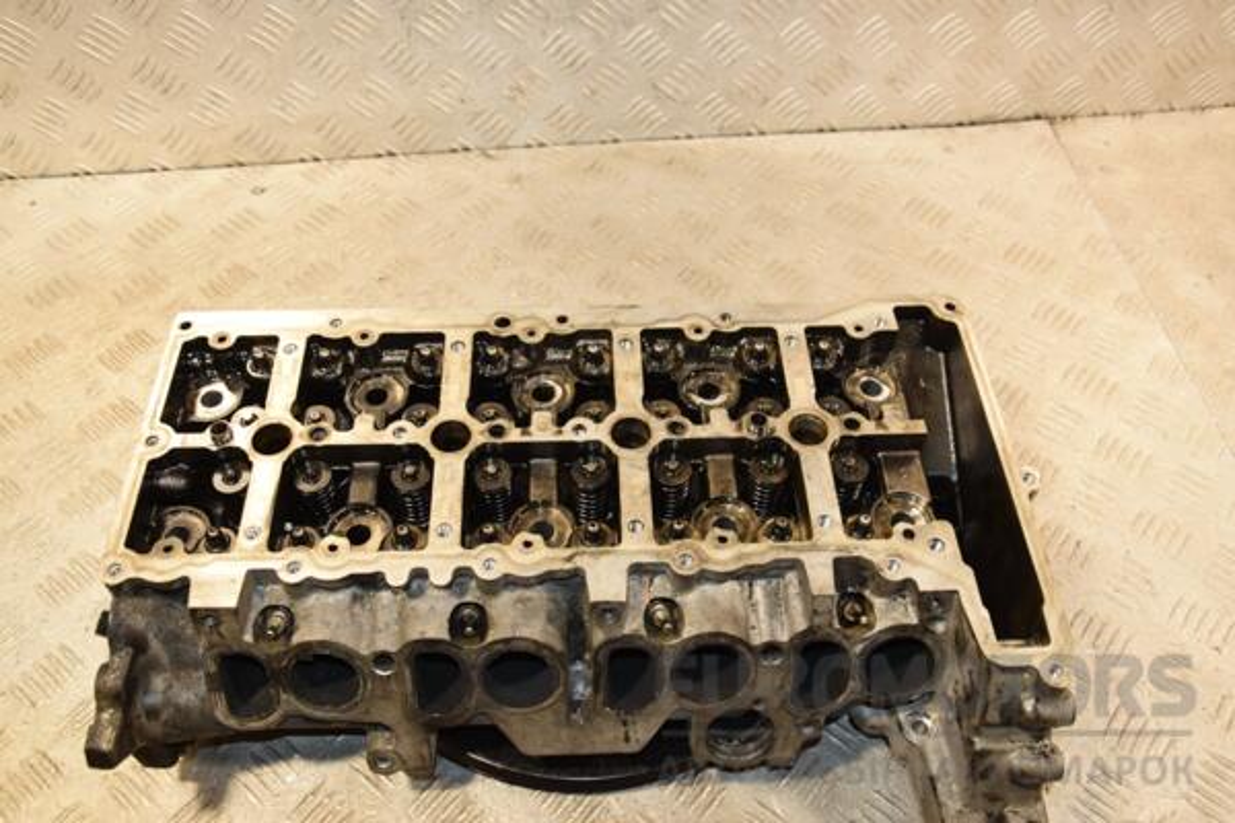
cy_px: 412
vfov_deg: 41.7
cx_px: 618
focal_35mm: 32
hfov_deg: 59.5
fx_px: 1081
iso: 800
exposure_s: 1/200
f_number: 5.6
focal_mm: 21
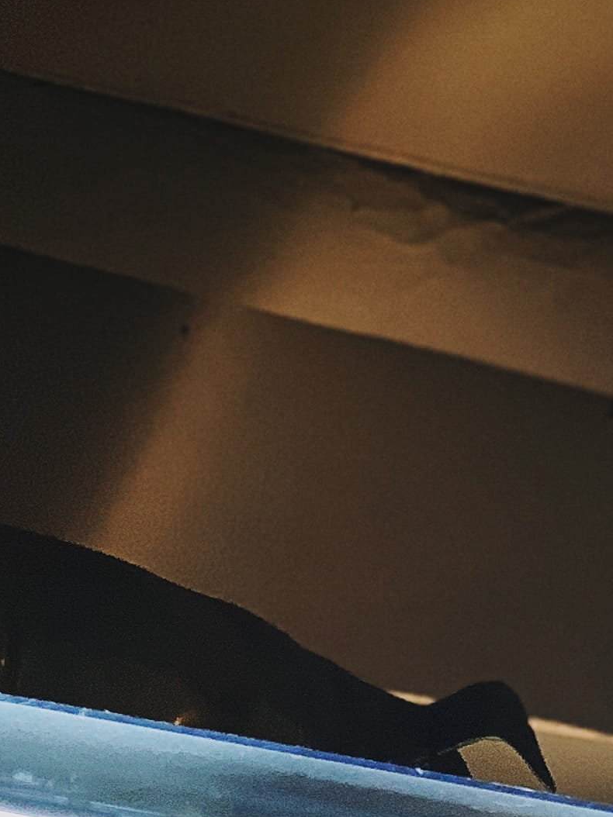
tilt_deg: +21.1
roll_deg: +2.9
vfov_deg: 9.6
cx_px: 539
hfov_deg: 7.4
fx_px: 4701
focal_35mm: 199
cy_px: 1346
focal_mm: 6
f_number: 2.4
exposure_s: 1/60
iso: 160
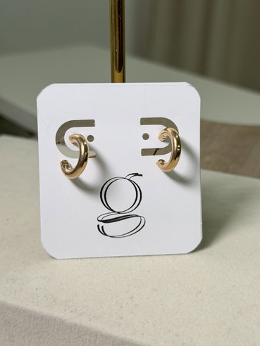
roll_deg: -2.6
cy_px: 163
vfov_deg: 36.8
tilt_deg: -24.0
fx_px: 521
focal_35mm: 52
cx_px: 137
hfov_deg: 28.0
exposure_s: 1/130
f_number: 1.78
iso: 50
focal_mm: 6.76
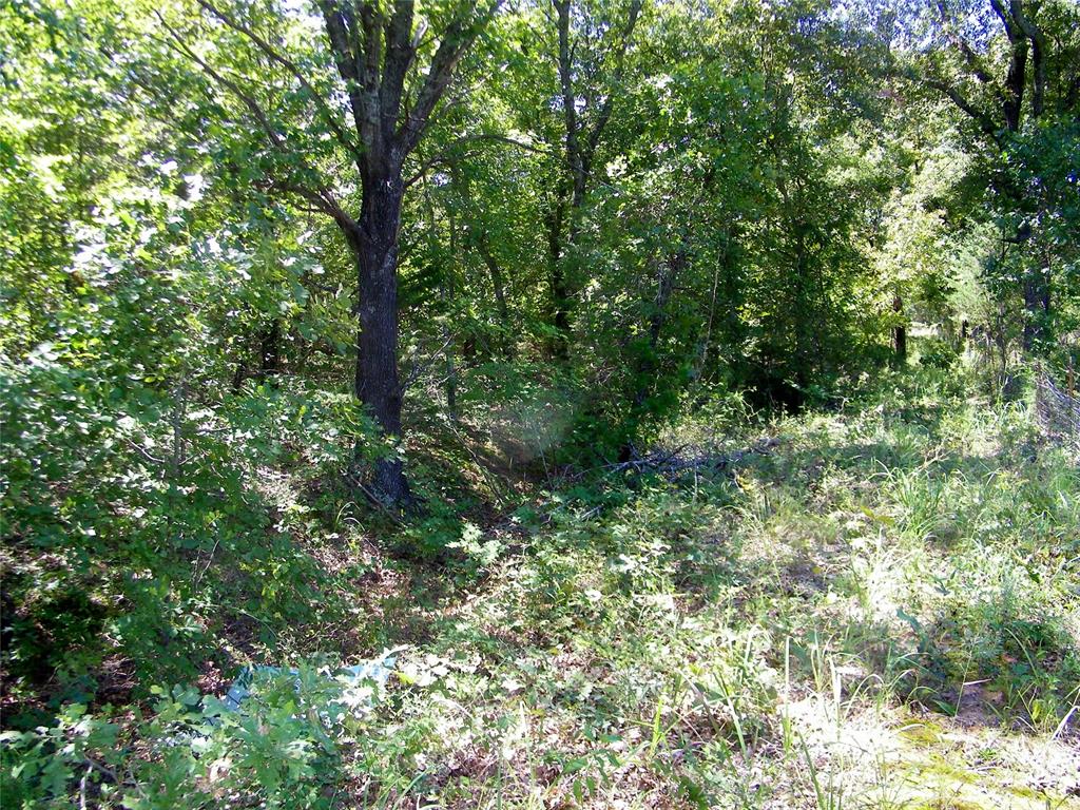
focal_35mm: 28
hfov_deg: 63.4
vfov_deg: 49.7
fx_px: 874
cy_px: 405
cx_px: 540
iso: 80
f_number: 3.5
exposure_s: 1/100
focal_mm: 5
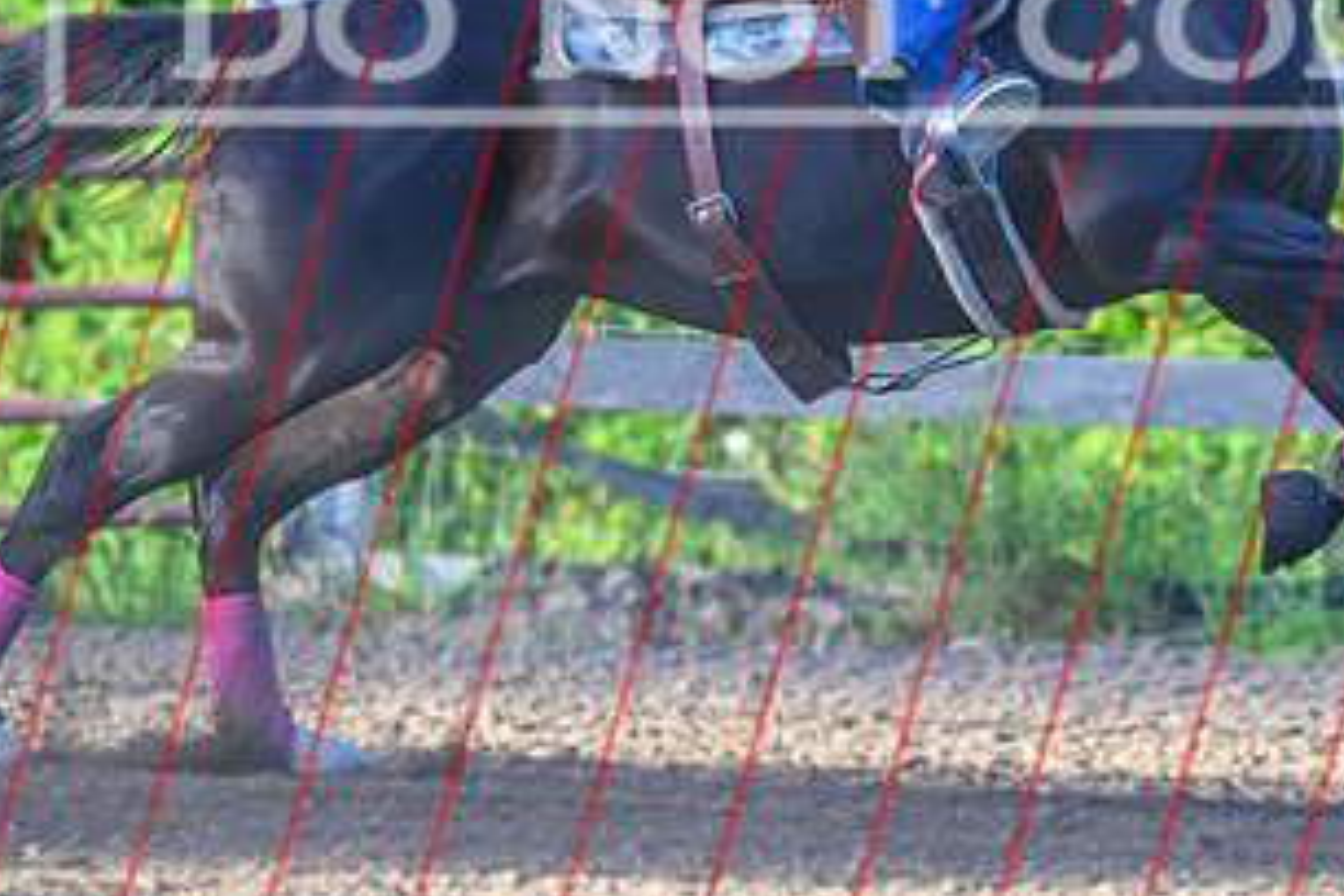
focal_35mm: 551
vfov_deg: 2.5
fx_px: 20569
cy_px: 38
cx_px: 1063
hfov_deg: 3.7
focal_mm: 200
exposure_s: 1/2500
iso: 1250
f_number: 2.8
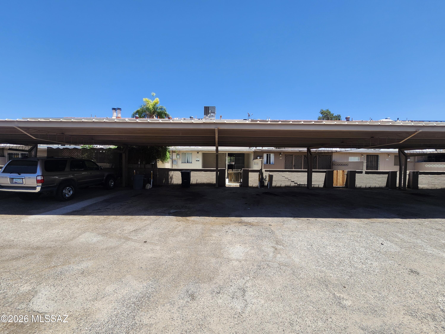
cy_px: 167
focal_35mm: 13
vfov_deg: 89.9
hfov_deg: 106.2
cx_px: 222
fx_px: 167
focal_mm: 1.74
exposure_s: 1/1148
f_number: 2.2
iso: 40
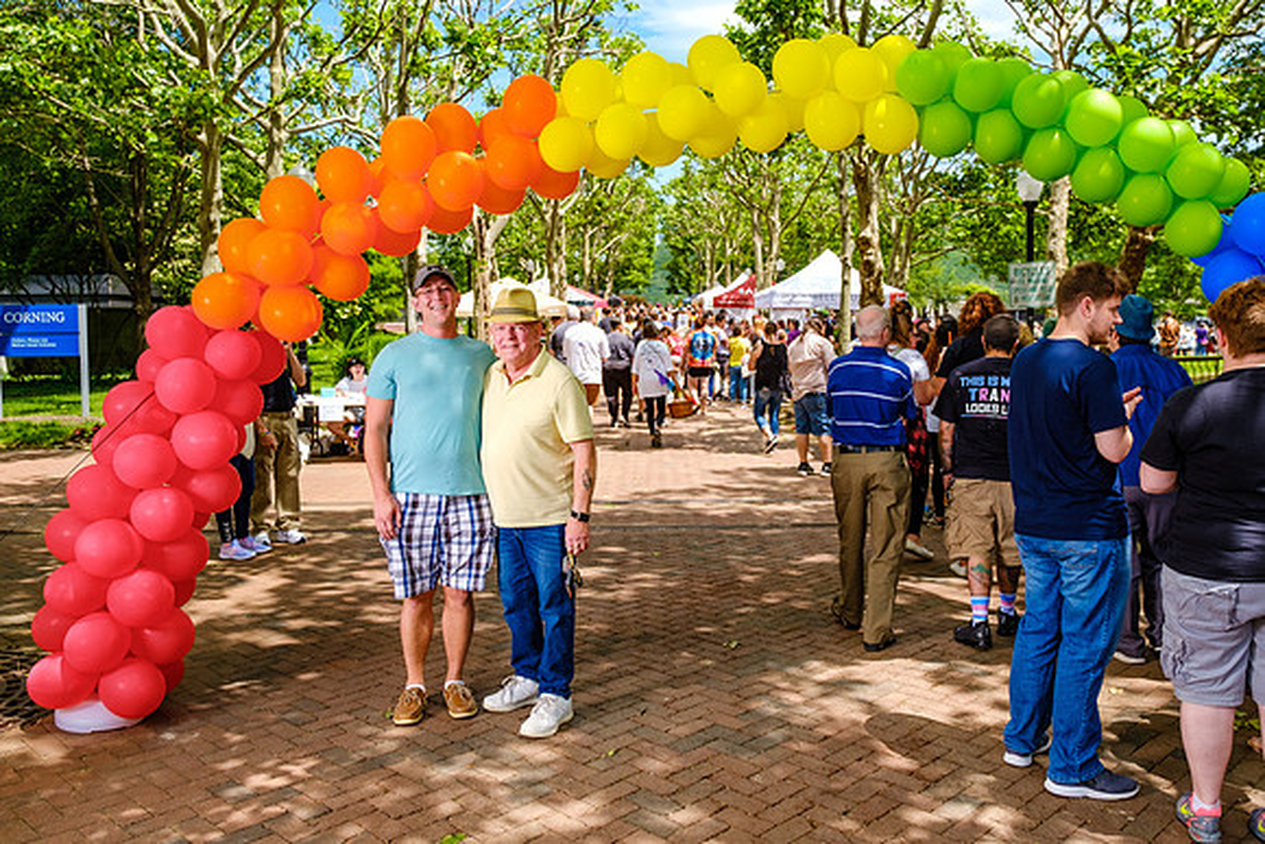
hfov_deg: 61.9
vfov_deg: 43.7
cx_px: 696
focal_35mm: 30
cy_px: 382
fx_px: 1052
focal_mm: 17
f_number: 2.8
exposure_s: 1/2200
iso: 400
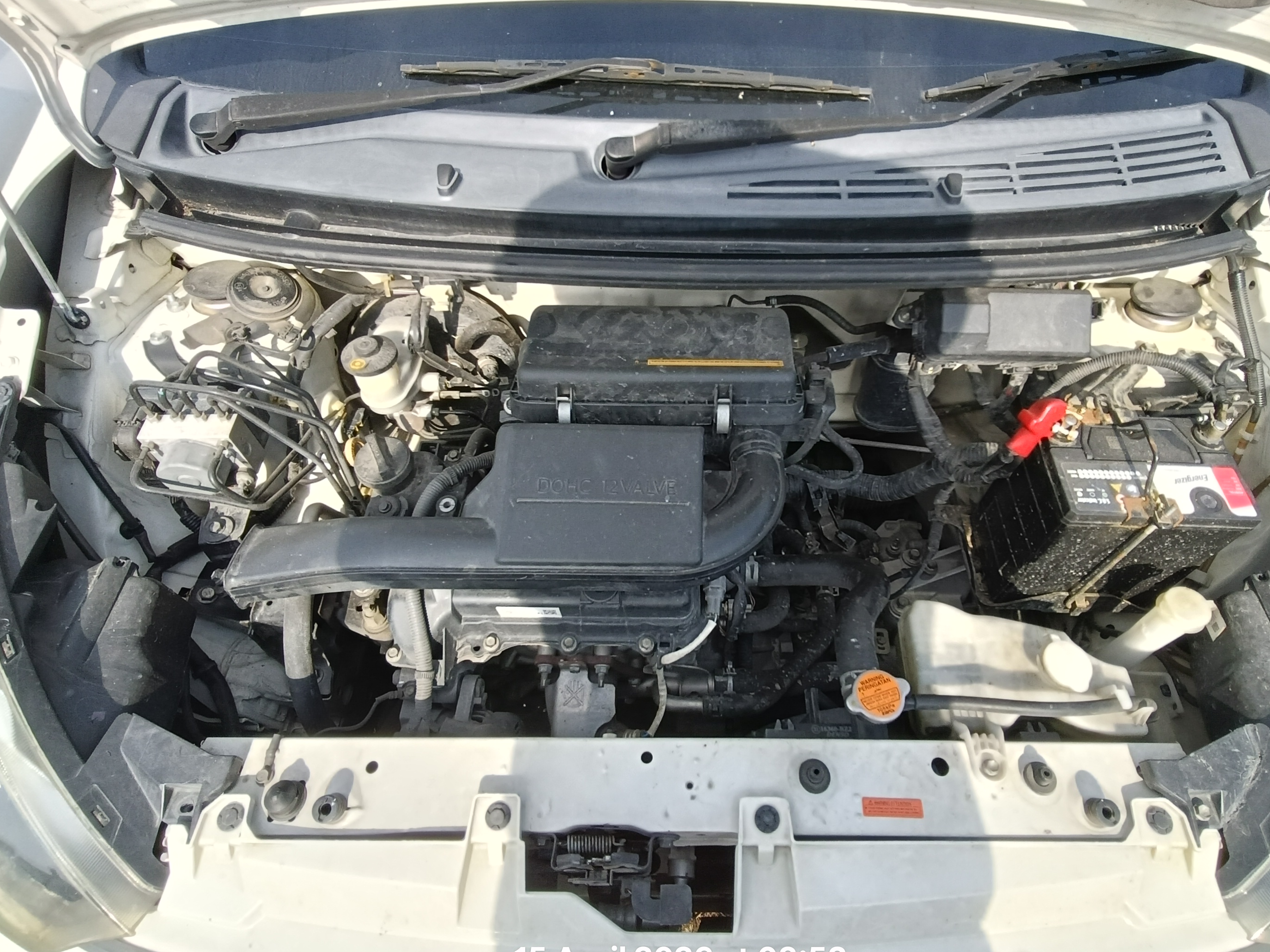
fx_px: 697
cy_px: 453
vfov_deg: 68.6
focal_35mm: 19
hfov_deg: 84.5
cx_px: 681
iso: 64
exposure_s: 1/230
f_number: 2.2
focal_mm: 1.68
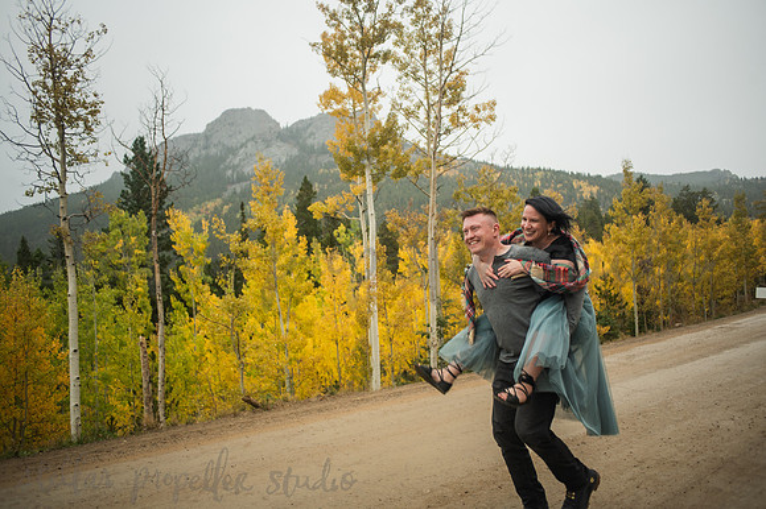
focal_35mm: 28
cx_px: 383
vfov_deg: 46.4
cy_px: 254
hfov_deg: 65.5
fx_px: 595
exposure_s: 1/160
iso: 320
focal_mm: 28
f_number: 2.8
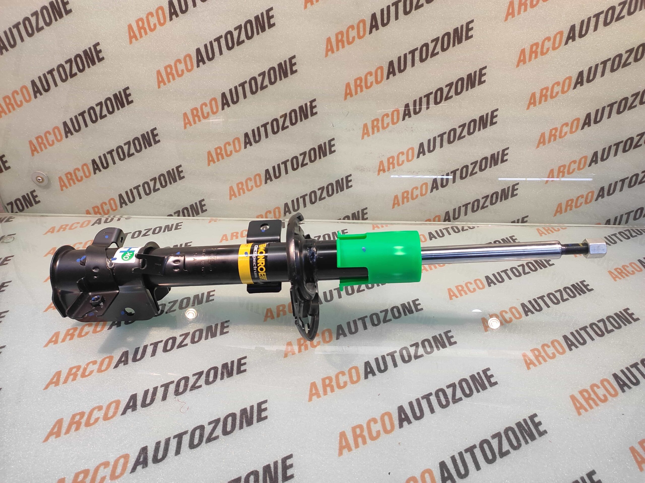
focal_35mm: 17
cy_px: 242
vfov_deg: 74.7
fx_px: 317
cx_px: 322
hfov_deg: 91.1
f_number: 1.79
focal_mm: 4.74
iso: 204
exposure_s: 1/33
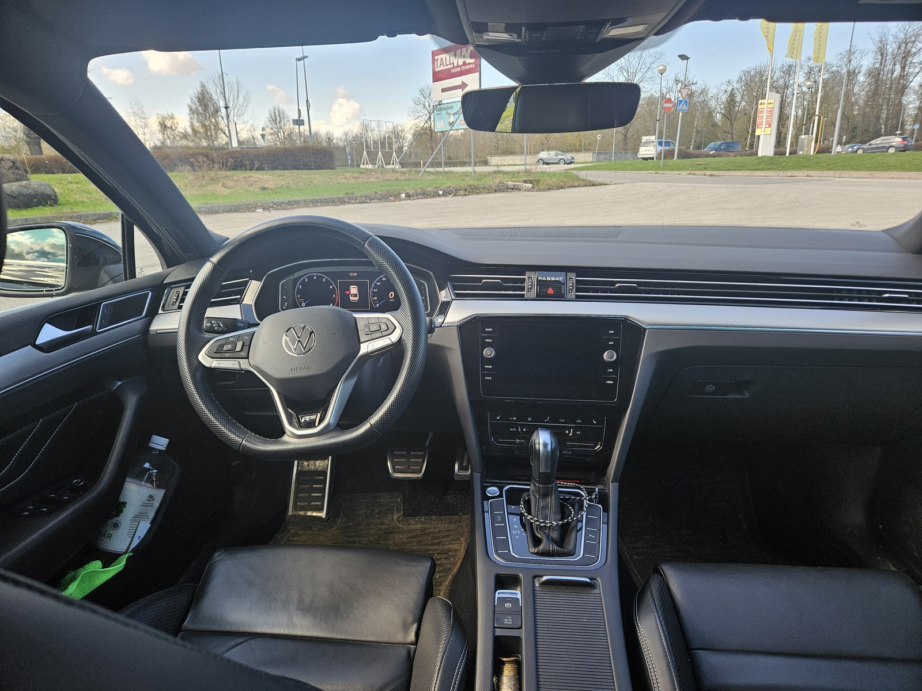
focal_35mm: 23
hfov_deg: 73.9
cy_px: 346
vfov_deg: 58.9
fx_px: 613
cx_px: 461
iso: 40
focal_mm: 5.4
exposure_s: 1/207
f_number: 1.8
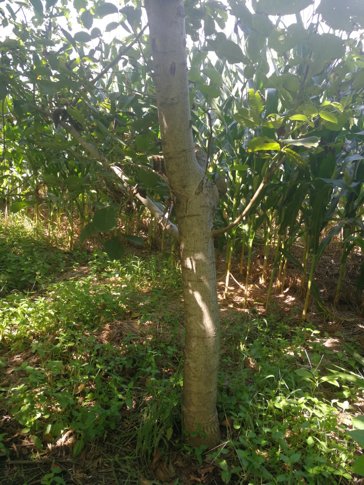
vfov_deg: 65.3
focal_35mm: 27
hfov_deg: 51.3
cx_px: 182
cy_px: 242
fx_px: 379
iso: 80
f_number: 2.2
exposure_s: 1/120
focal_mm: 3.95
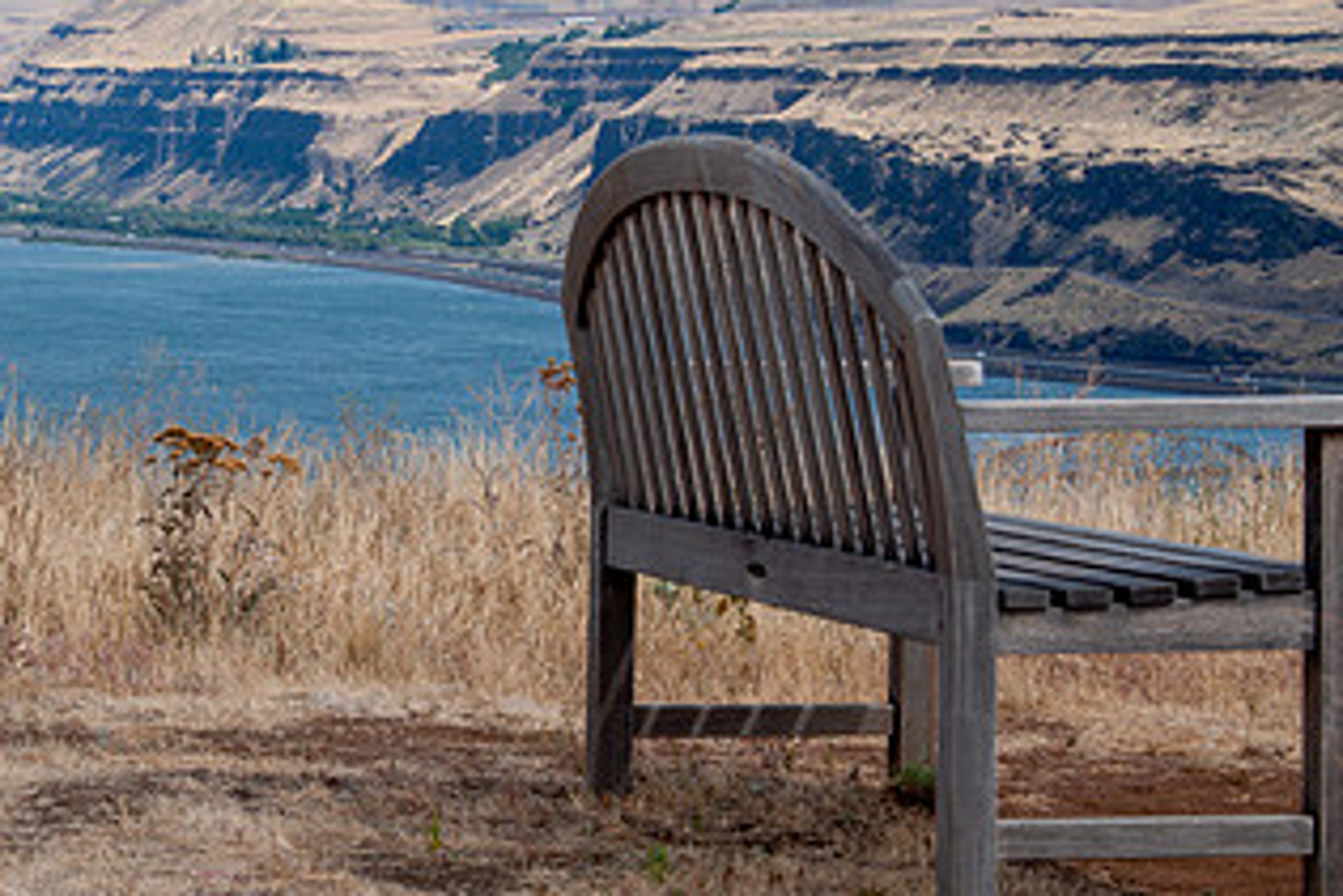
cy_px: 389
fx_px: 5449
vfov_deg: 9.4
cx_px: 442
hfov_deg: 14.0
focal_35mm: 146
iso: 200
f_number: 20
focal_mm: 52
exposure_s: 1/30
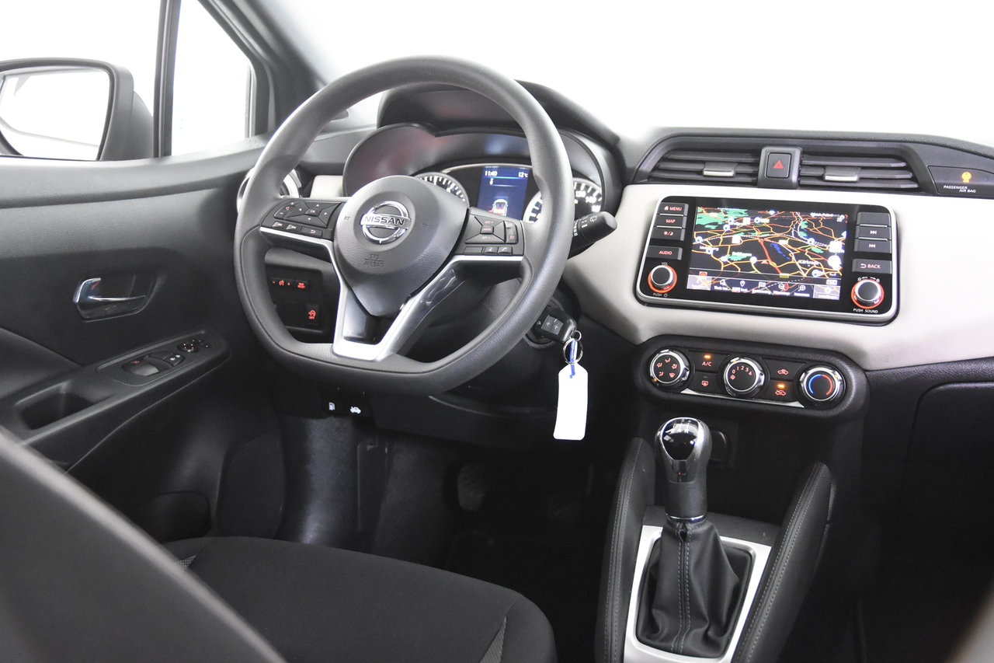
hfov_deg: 53.1
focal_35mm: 36
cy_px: 332
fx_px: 994
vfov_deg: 36.9
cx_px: 497
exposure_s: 1/40
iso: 6400
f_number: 3
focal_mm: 24
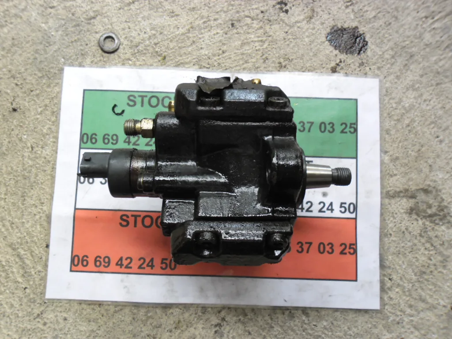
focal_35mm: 27
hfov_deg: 65.3
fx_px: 353
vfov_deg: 51.4
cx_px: 226
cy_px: 170
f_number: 3.5
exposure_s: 1/53
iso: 100
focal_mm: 4.9
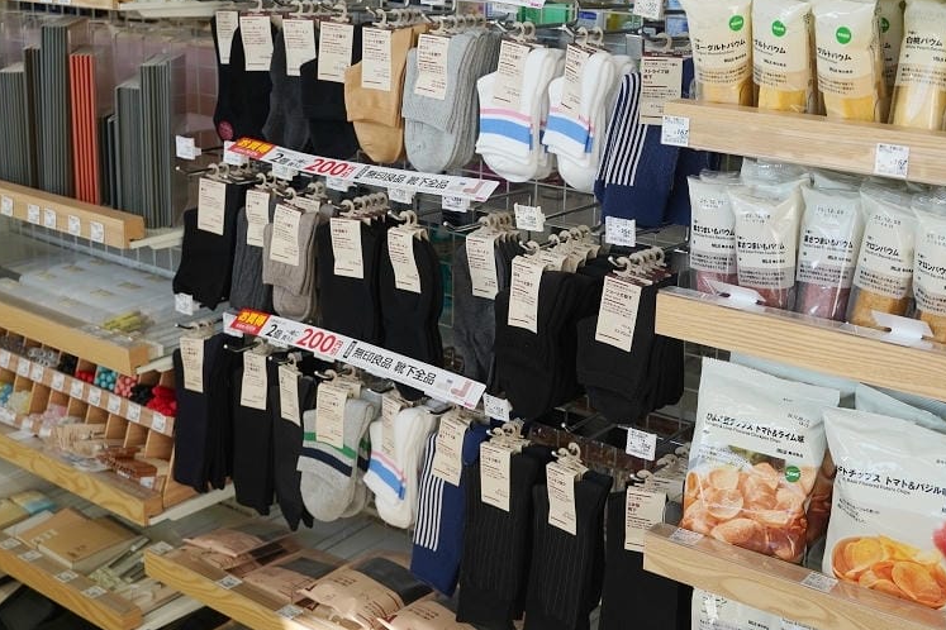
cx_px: 607
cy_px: 164
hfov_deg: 43.2
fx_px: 1182
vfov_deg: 29.4
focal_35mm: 45
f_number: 4
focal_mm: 28
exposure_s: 1/160
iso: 320
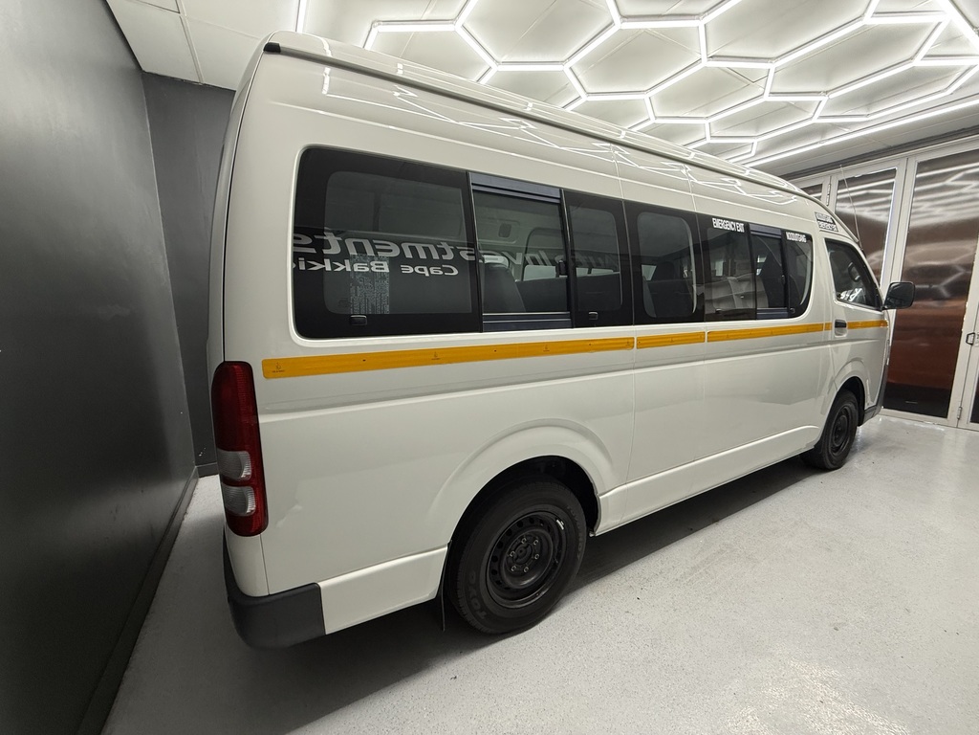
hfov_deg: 102.1
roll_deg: +0.2
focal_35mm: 14
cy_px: 368
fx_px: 396
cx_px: 490
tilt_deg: -8.2
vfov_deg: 85.7
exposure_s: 1/50
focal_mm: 2.22
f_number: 2.2
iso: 200
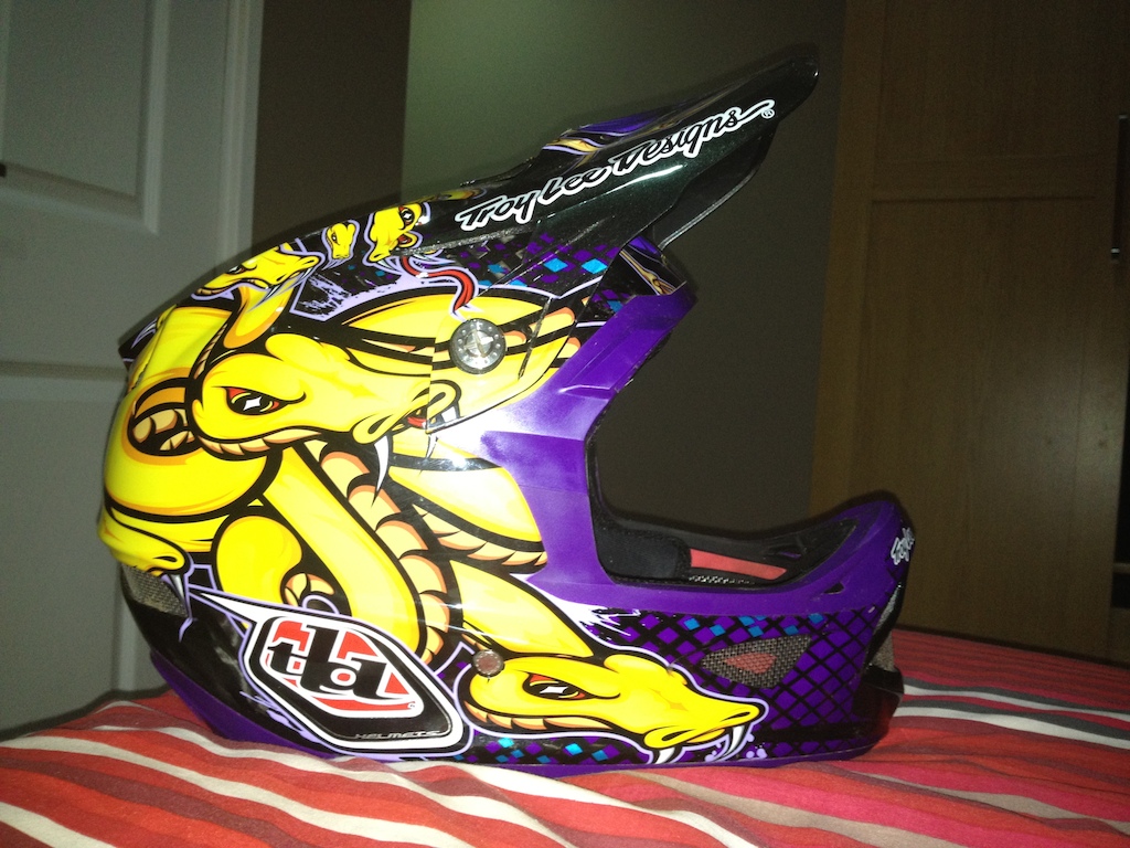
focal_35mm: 35
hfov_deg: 52.6
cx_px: 565
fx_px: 1143
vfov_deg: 40.7
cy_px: 424
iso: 125
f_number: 2.4
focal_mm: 4.28
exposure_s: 1/17
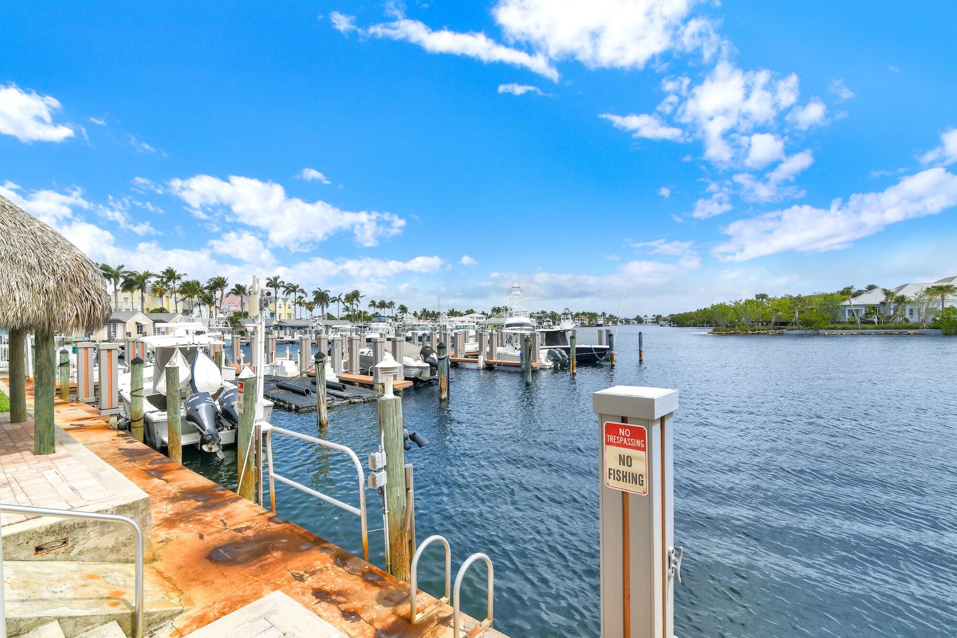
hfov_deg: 96.7
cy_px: 319
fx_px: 425
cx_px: 478
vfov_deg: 73.7
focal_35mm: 16
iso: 200
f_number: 11
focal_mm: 16
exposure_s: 1/500
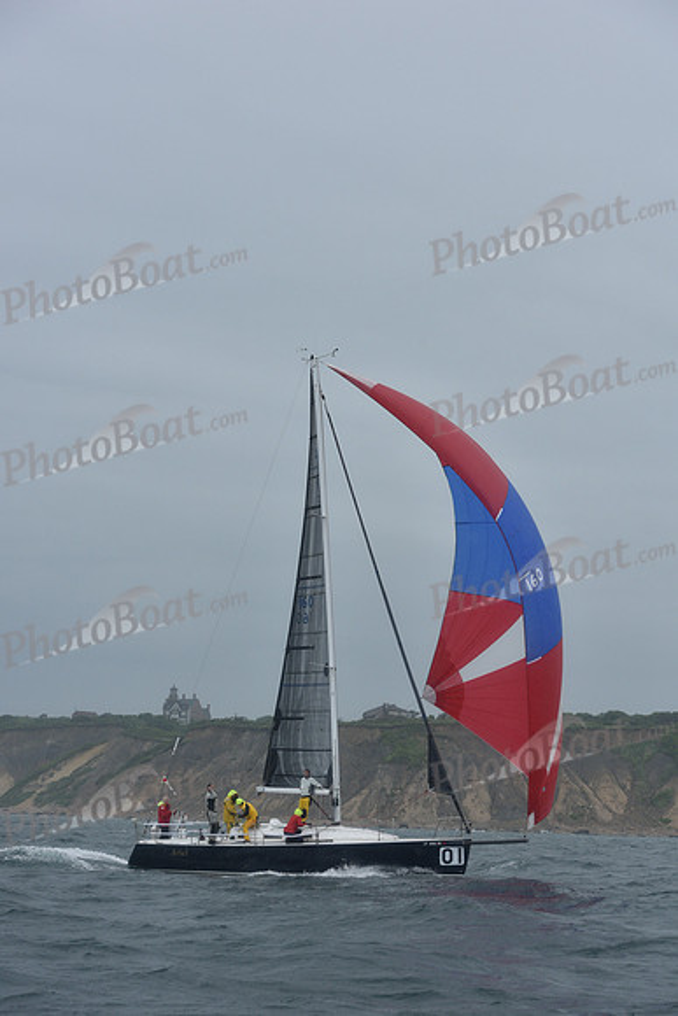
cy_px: 508
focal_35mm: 70
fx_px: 1976
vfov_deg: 28.8
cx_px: 339
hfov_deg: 19.5
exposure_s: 1/1000
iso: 320
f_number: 7.1
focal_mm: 70
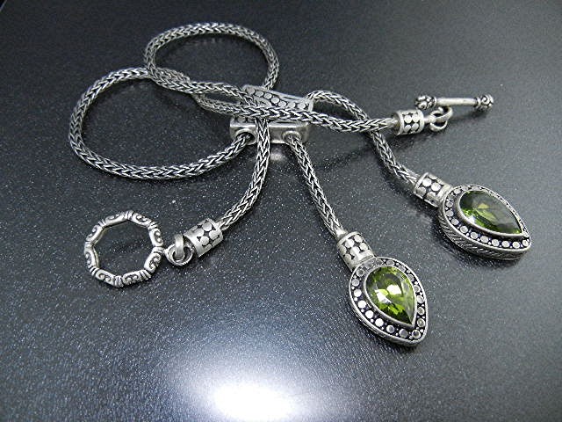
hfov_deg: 60.0
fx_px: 487
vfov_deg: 46.8
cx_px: 281
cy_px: 211
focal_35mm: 30
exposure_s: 1/30
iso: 800
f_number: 7
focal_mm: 5.4
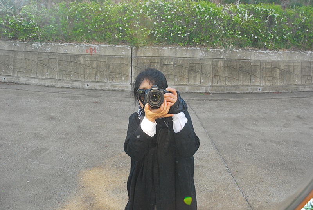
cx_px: 156
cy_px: 105
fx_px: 457
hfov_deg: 37.8
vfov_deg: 25.8
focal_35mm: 52
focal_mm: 35
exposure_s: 1/125
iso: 400
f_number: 6.3
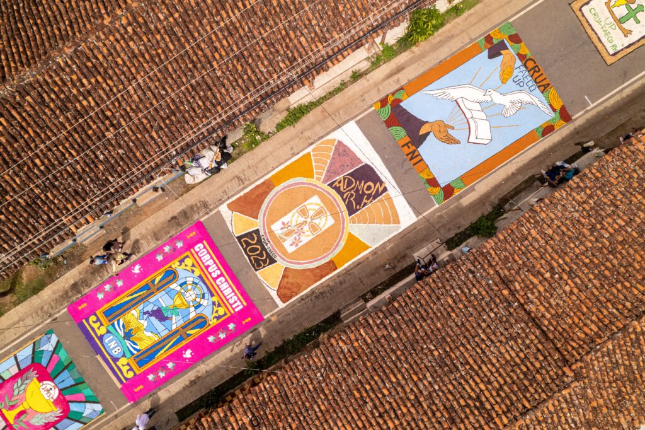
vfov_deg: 57.2
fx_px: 394
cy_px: 215
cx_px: 322
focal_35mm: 22
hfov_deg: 78.6
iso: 200
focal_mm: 8.38
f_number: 2.8
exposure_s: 1/120
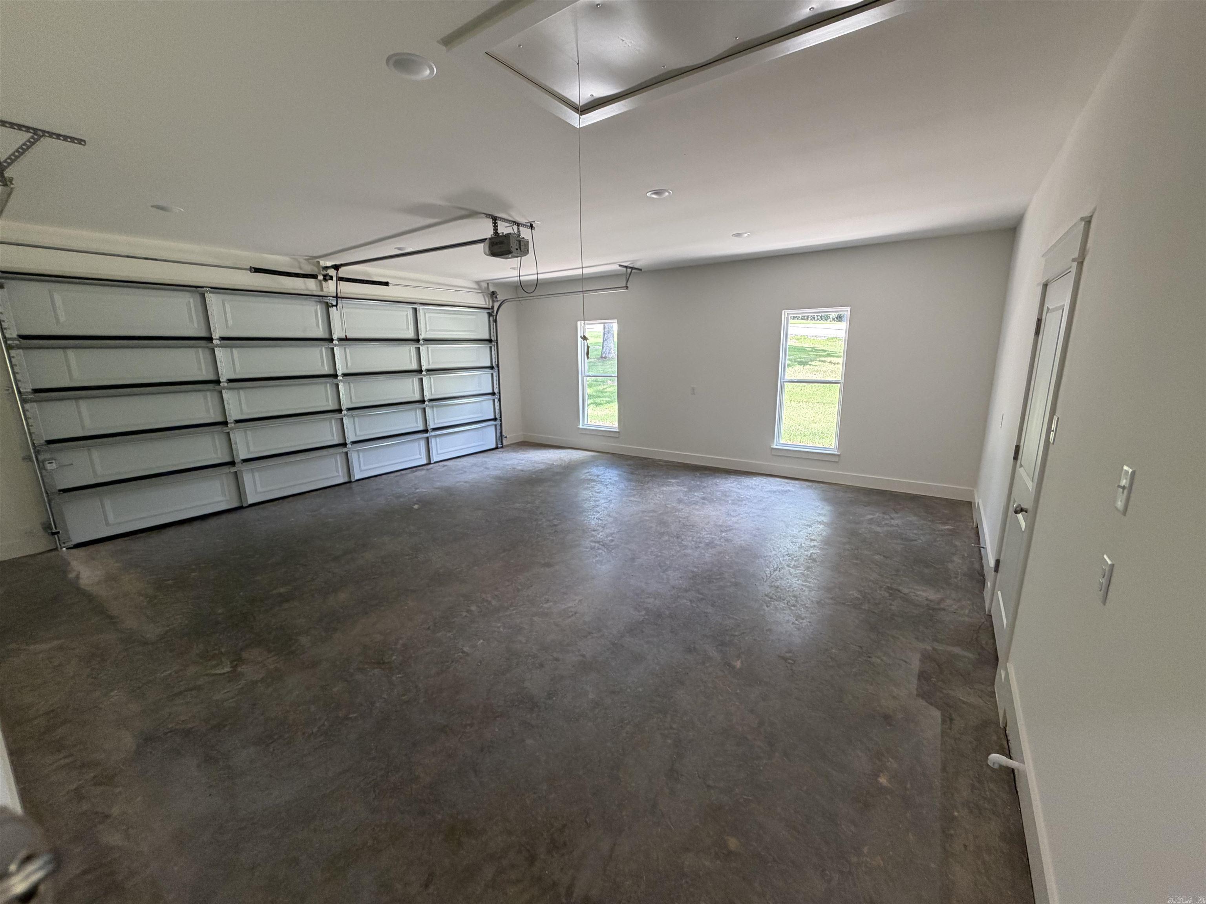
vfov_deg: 85.7
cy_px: 452
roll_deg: +2.3
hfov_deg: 102.1
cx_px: 603
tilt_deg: -11.5
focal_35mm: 14
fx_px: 488
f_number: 2.2
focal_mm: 2.22
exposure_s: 1/60
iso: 160
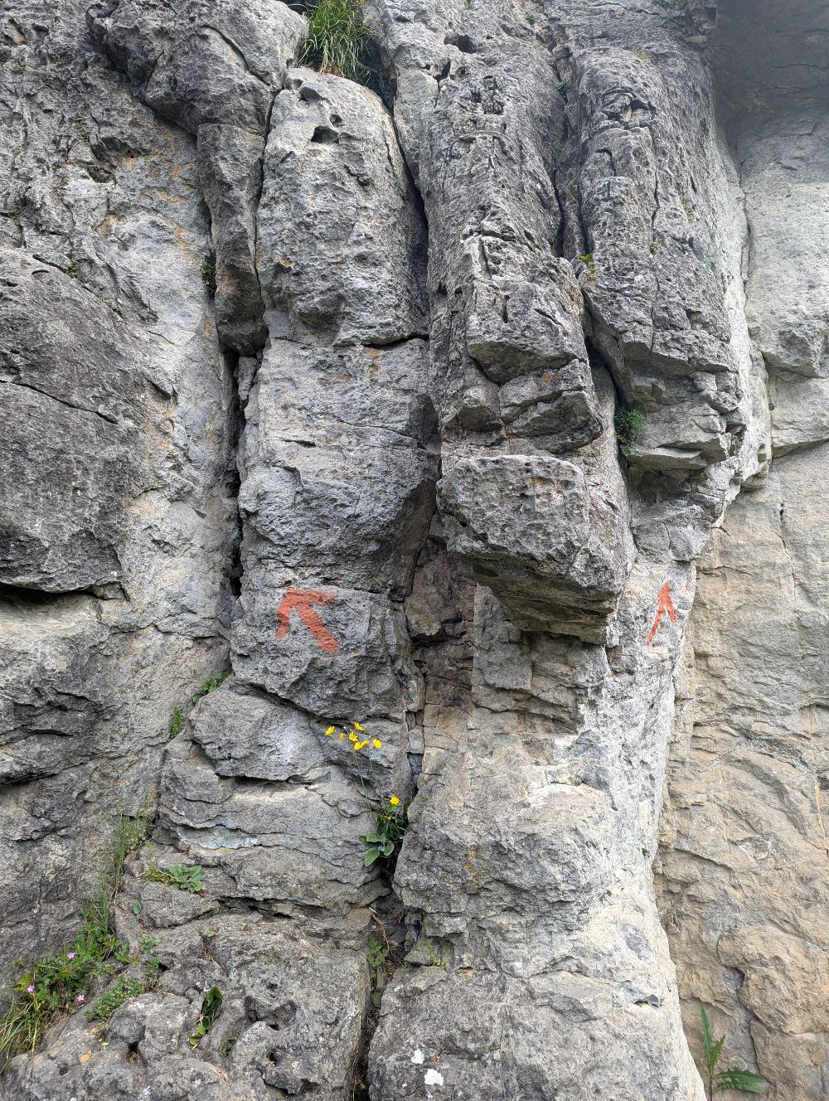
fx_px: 764
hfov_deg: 56.9
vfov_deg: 71.5
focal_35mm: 24
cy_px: 550
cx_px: 414
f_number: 1.85
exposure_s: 1/412
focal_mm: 6.81
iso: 43
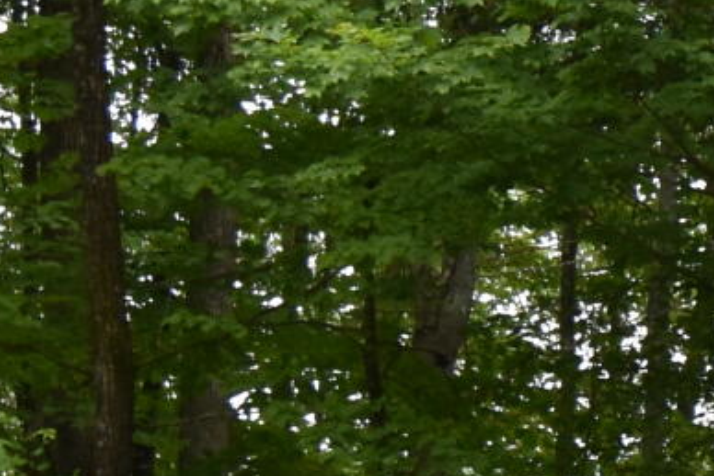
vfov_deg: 5.9
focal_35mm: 232
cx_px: 1980
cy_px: 221
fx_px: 4603
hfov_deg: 7.9
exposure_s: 1/200
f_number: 7.1
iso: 400
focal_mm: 20
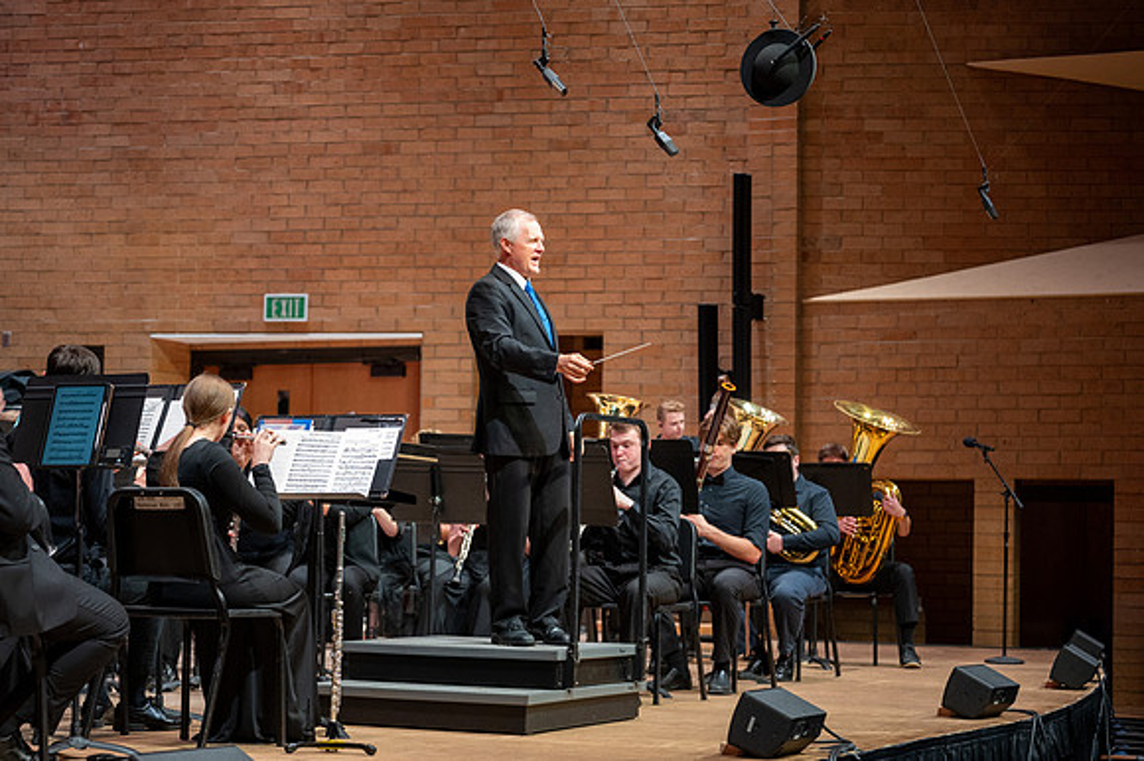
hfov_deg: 28.8
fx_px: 2227
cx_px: 505
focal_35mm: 70
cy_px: 407
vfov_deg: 19.4
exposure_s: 1/200
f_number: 2.8
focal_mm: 62
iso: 3200
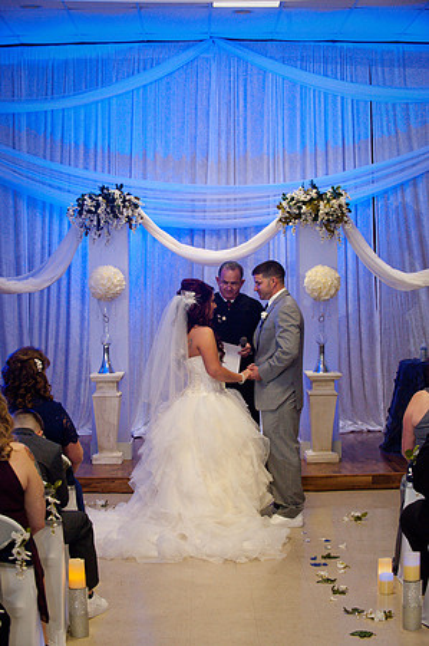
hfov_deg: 19.4
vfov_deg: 28.9
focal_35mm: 70
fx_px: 1254
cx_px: 214
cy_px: 323
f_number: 5.6
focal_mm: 70
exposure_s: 1/125
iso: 3200
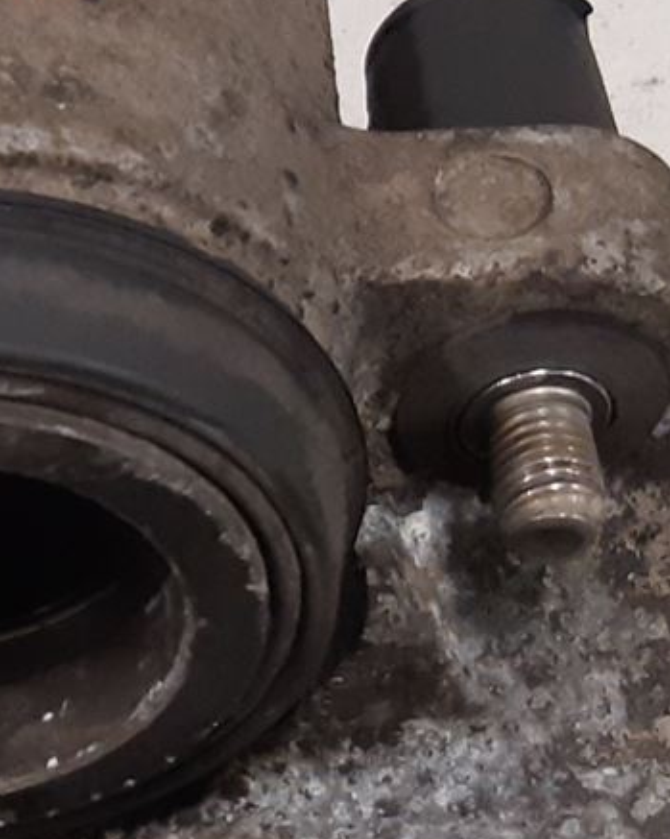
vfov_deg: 15.8
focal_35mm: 119
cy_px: 895
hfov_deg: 12.2
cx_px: -417
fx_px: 2953
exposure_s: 1/50
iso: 250
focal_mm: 3.93
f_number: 1.7
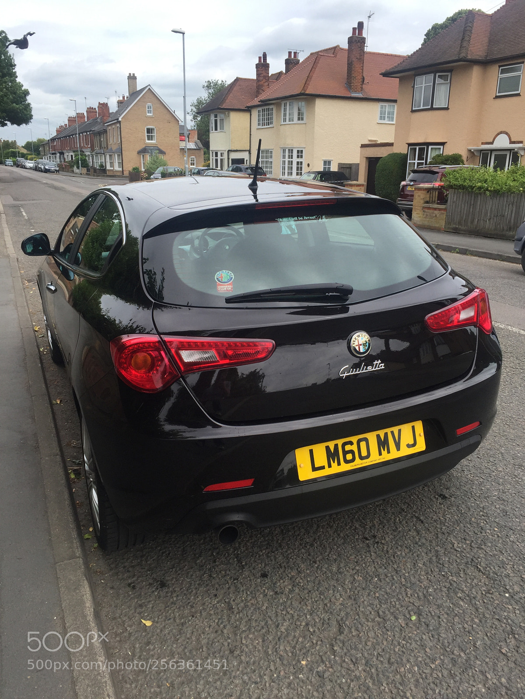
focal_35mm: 29
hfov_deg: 48.2
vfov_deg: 61.7
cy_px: 350
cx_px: 262
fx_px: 586
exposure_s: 1/1276
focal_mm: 4.15
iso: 32
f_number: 2.2
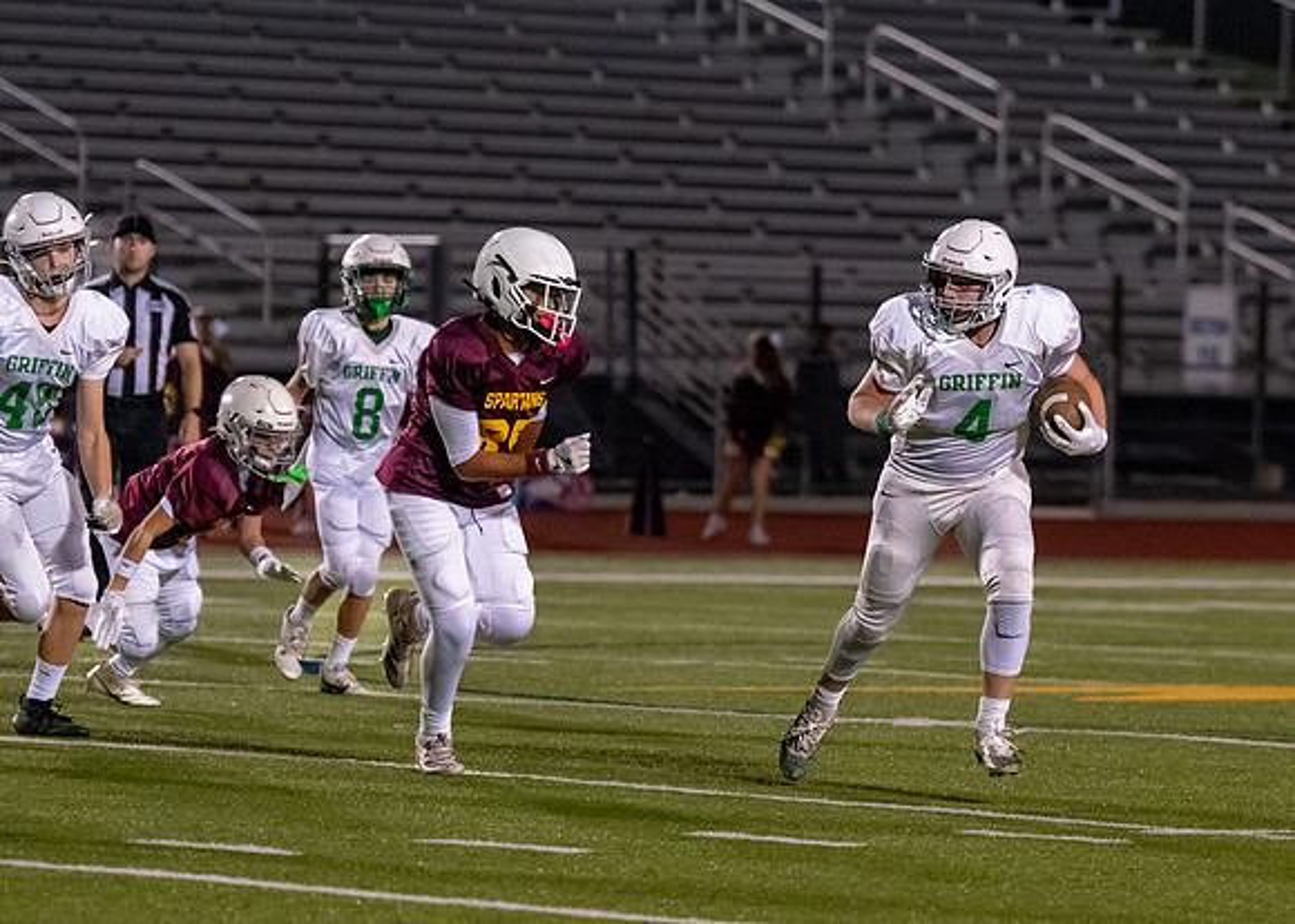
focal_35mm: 295
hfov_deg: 6.8
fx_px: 10860
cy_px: 522
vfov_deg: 4.9
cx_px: 912
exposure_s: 1/1250
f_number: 2.8
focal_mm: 134
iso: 4000
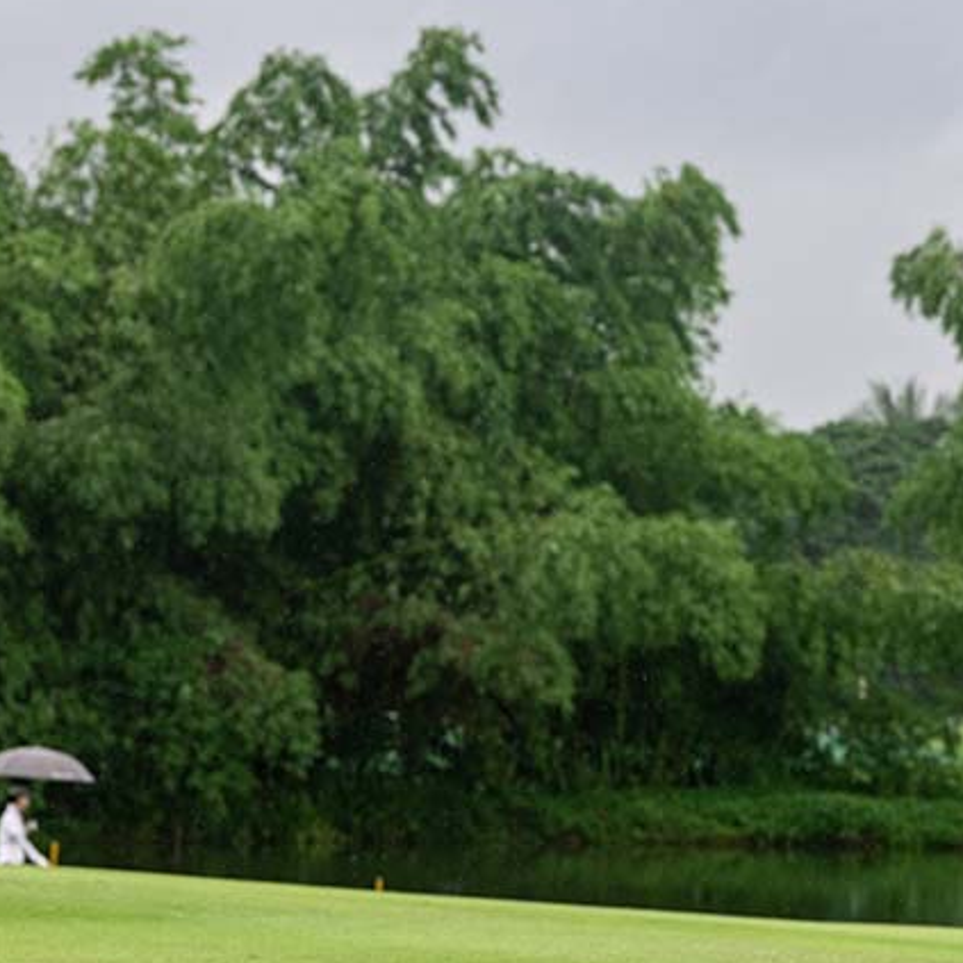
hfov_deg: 7.9
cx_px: 171
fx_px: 6987
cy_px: 662
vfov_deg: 7.9
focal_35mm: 222
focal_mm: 115
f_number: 5.6
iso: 800
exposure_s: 1/800
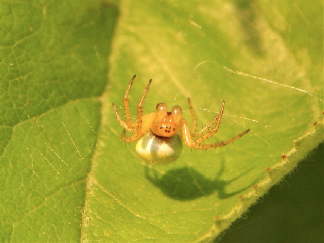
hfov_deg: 14.0
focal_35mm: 141
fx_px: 1320
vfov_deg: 10.5
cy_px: 122
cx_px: 162
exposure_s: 1/125
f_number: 4.9
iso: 400
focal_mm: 25.3
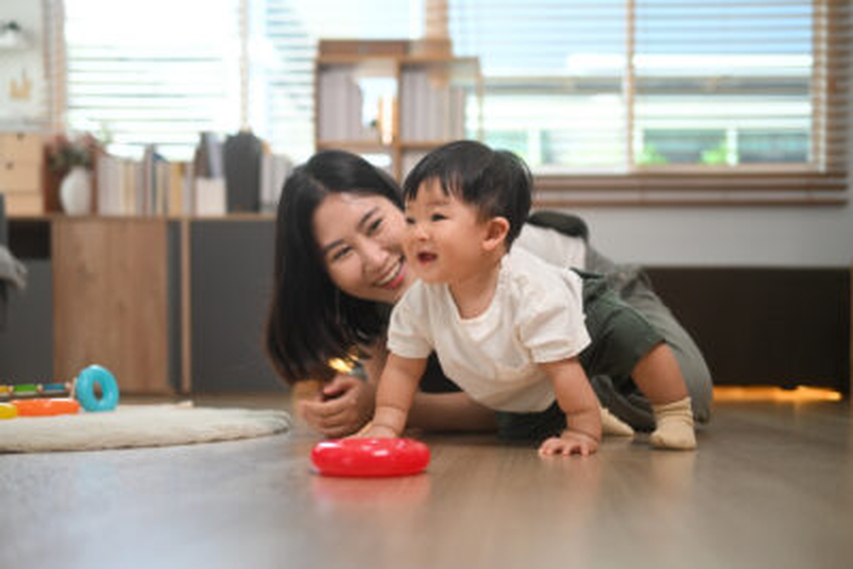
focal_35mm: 40
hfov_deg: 48.4
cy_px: 284
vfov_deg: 33.4
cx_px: 426
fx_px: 948
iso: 800
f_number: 2.2
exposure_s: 1/160
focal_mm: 40
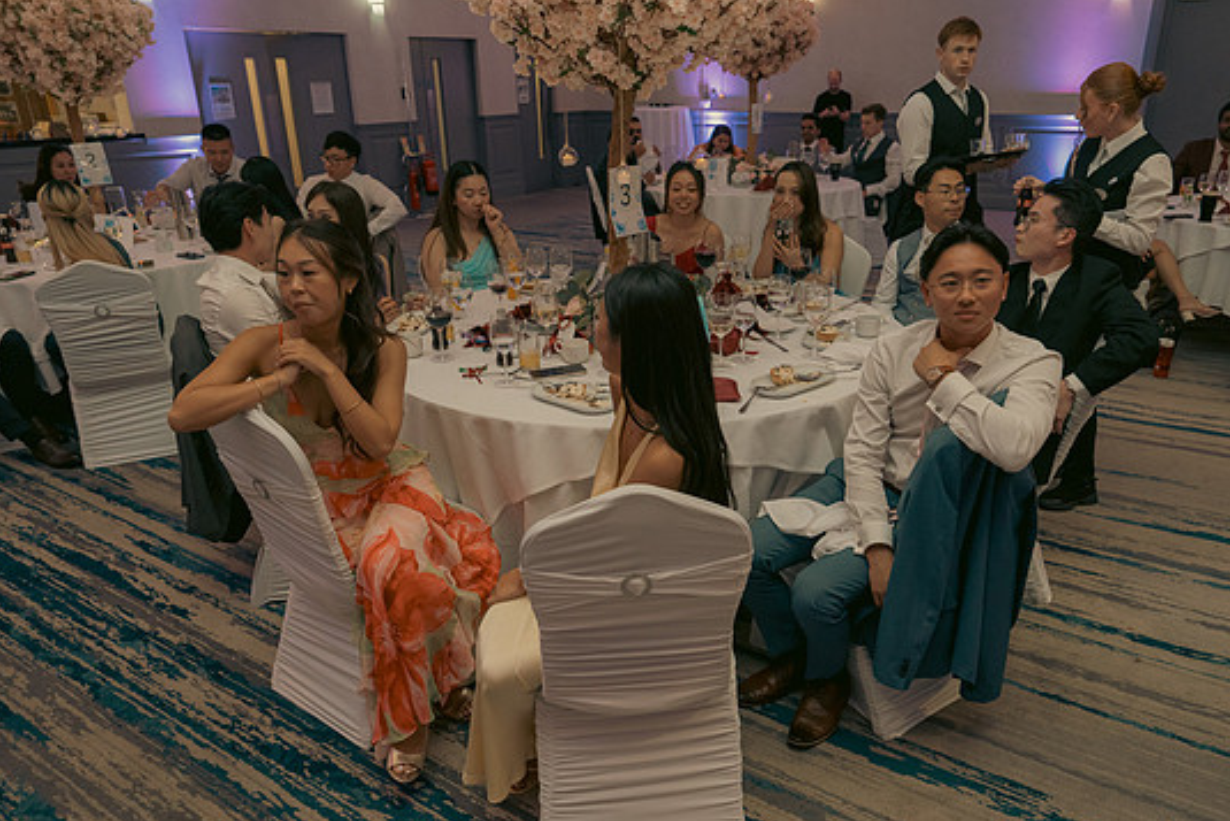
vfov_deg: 49.5
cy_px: 443
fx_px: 889
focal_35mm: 26
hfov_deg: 69.3
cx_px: 646
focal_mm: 24
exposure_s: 1/160
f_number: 3.5
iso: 2500
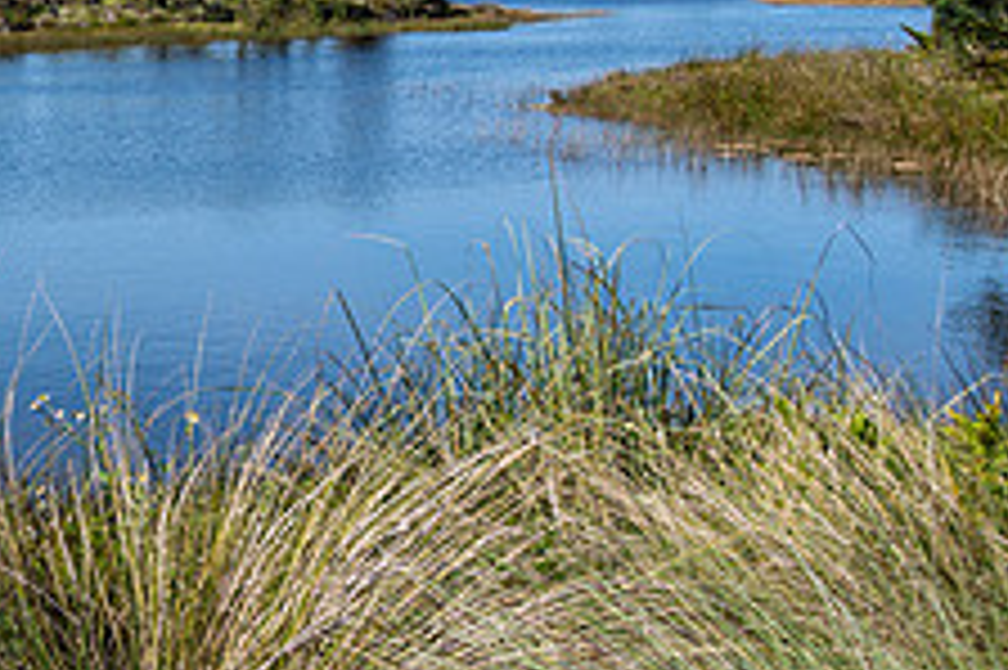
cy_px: 250
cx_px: -180
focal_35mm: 75
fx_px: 2098
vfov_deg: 18.1
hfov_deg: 24.6
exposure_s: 1/160
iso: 64
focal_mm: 28
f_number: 8
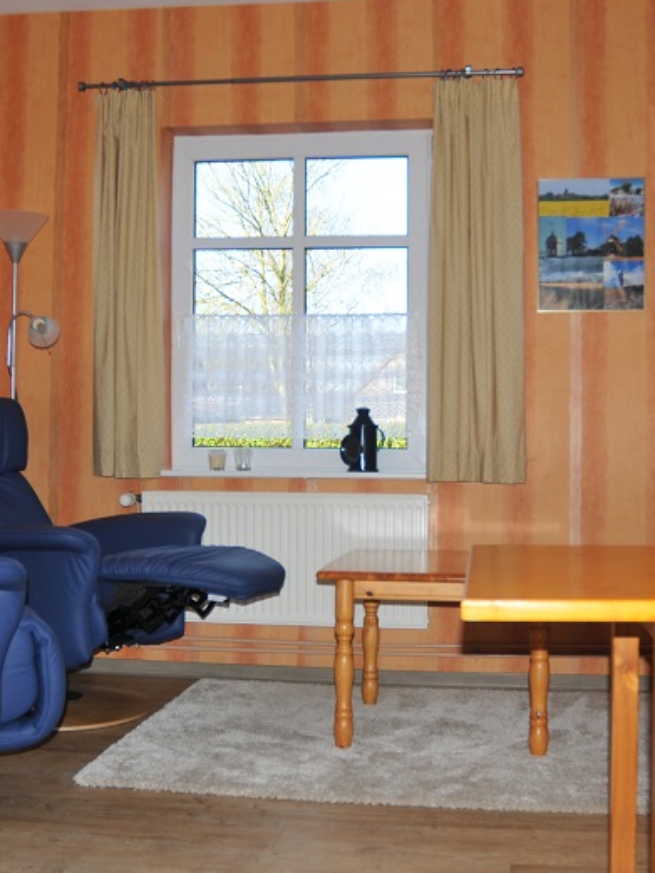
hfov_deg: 36.0
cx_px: 348
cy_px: 436
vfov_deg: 46.8
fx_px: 1009
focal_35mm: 40
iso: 200
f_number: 3.5
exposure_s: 1/250
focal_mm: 18
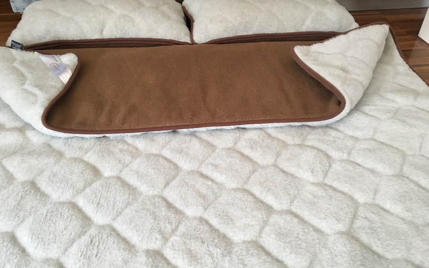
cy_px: 143
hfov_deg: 61.2
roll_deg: -0.1
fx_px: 363
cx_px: 214
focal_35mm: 31
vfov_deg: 40.6
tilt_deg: -41.0
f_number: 2.2
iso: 125
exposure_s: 1/33
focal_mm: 4.15
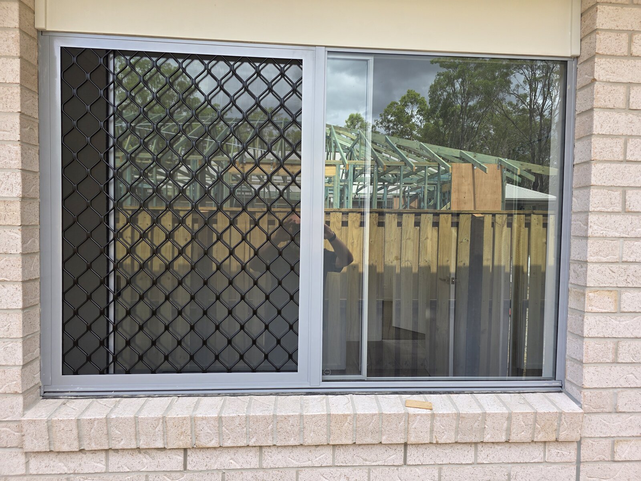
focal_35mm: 23
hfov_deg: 73.9
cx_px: 320
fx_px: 426
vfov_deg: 58.9
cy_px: 240
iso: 32
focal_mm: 6.3
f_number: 1.7
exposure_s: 1/359
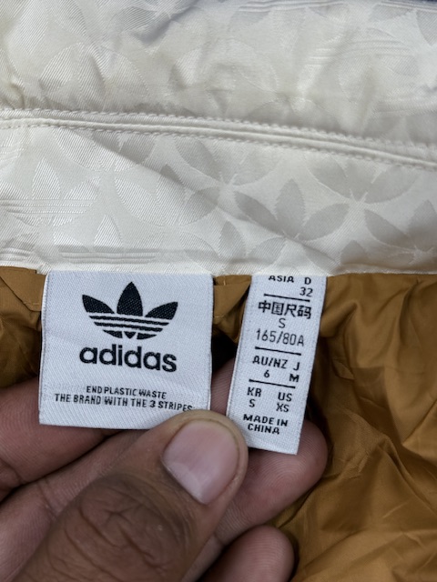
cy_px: 291
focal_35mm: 48
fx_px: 808
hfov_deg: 30.3
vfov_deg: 39.7
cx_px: 218
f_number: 1.78
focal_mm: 6.76
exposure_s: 1/377
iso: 64
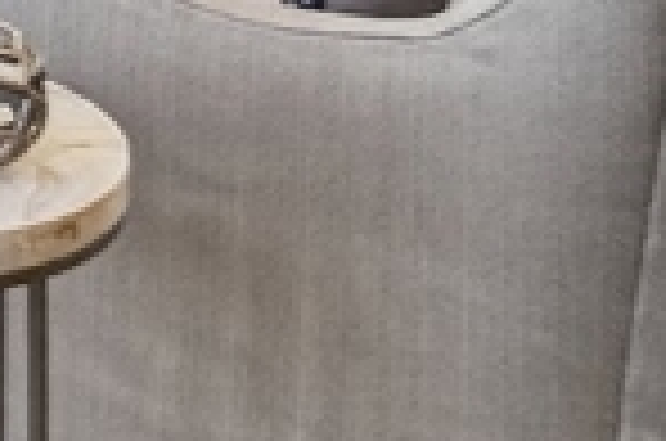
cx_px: -760
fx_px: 2049
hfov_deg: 14.5
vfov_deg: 10.7
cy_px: -587
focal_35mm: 111
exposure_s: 1/30
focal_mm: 16
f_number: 8
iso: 500
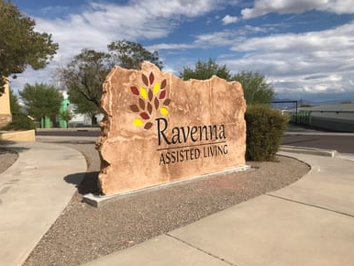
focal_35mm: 29
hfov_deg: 61.6
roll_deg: +1.7
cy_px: 136
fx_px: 297
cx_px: 181
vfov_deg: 48.3
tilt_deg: -6.5
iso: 20
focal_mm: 3.99
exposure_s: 1/4367
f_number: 1.8
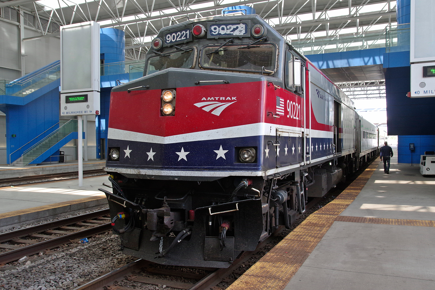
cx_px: 218
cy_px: 145
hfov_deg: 61.9
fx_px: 362
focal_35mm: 30
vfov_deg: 43.6
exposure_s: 1/160
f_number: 5.6
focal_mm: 20
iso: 1000
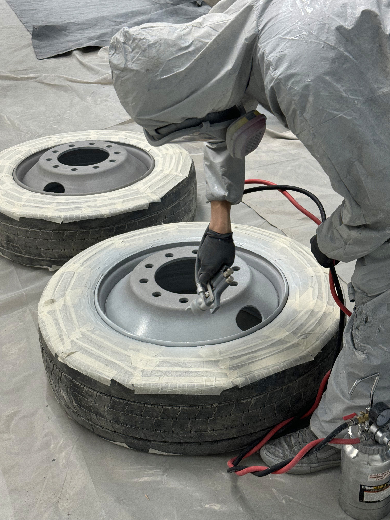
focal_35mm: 48
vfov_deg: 39.7
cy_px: 260
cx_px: 195
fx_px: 721
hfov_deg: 30.3
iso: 50
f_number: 1.78
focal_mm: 6.76
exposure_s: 1/60
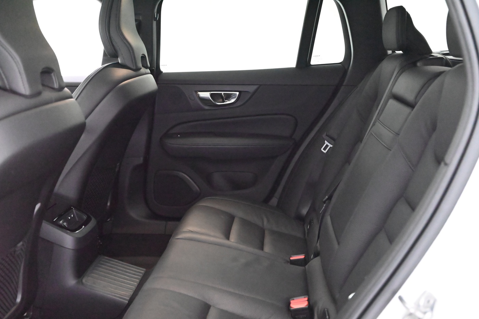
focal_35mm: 41
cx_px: 240
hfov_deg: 47.4
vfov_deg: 32.6
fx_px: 545
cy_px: 160
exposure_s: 1/60
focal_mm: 41
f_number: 5.6
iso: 25600
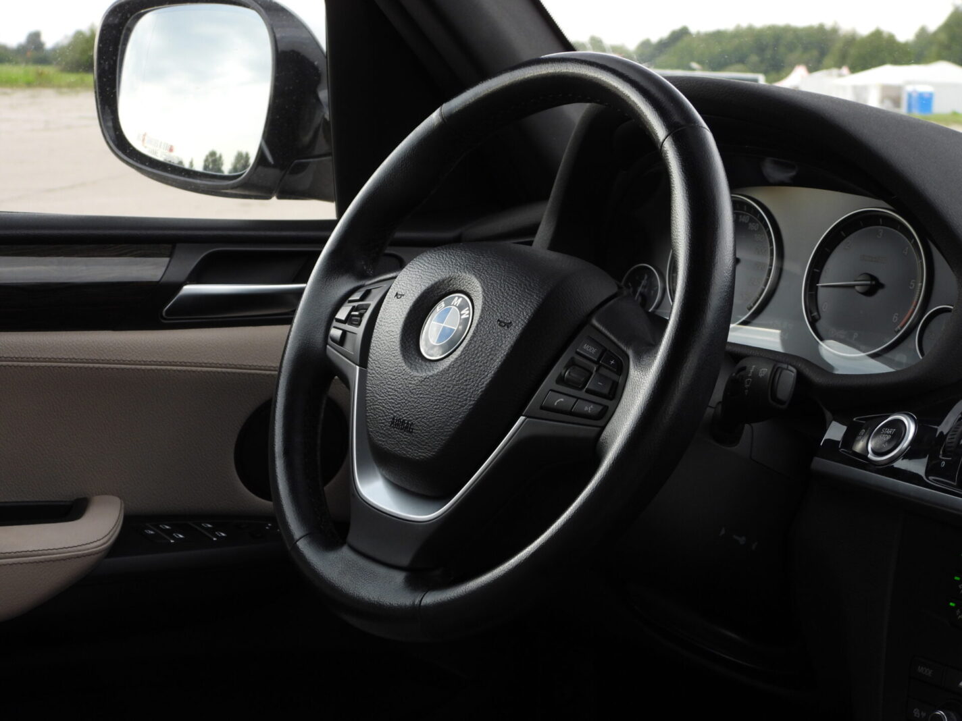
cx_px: 481
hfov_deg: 26.0
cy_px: 360
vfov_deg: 19.6
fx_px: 2084
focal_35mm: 75
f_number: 3.5
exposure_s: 1/60
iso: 160
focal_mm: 13.5
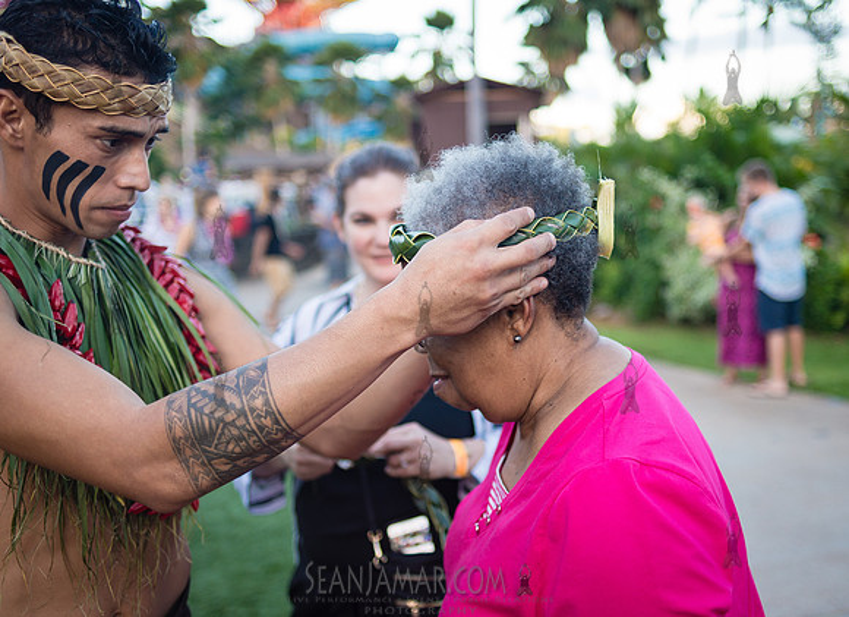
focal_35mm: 40
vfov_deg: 35.2
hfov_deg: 47.0
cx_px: 500
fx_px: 972
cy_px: 334
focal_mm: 35
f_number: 2.5
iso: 400
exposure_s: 1/400
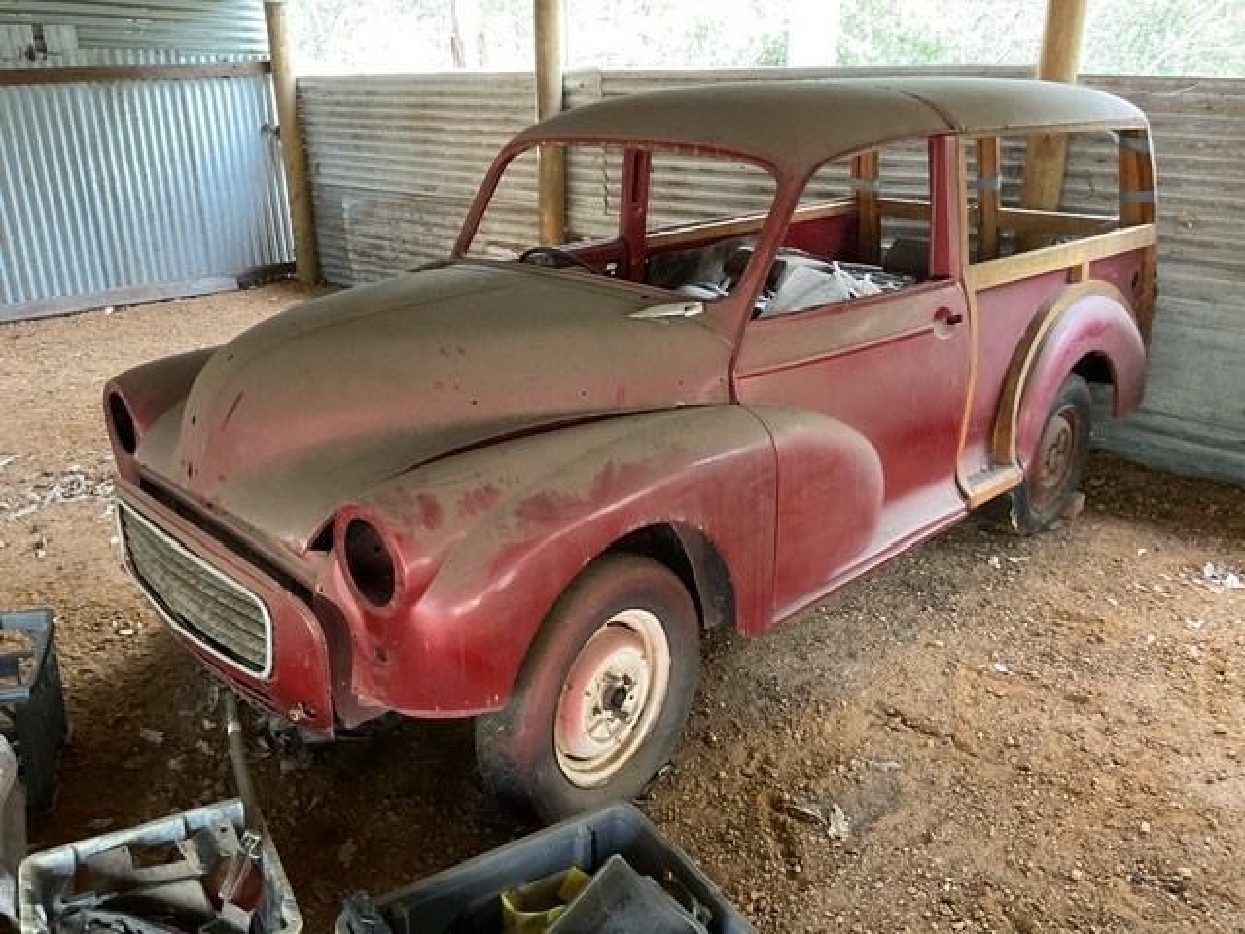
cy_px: 467
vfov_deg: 48.2
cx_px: 622
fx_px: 1043
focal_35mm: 29
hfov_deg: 61.7
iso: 200
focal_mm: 3
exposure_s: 1/40
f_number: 1.8
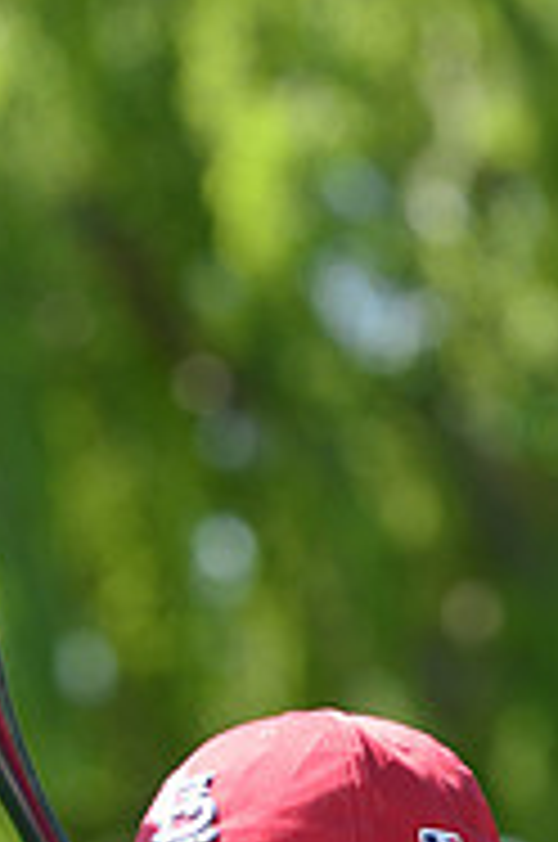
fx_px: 10851
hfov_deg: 2.9
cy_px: 995
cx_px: 335
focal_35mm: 465
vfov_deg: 4.4
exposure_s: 1/400
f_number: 5.6
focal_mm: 150
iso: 200
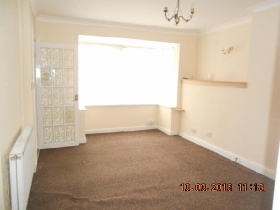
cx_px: 140
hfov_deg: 67.3
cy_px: 105
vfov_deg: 53.0
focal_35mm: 26
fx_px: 210
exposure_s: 1/25
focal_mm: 4.6
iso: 450
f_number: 3.2
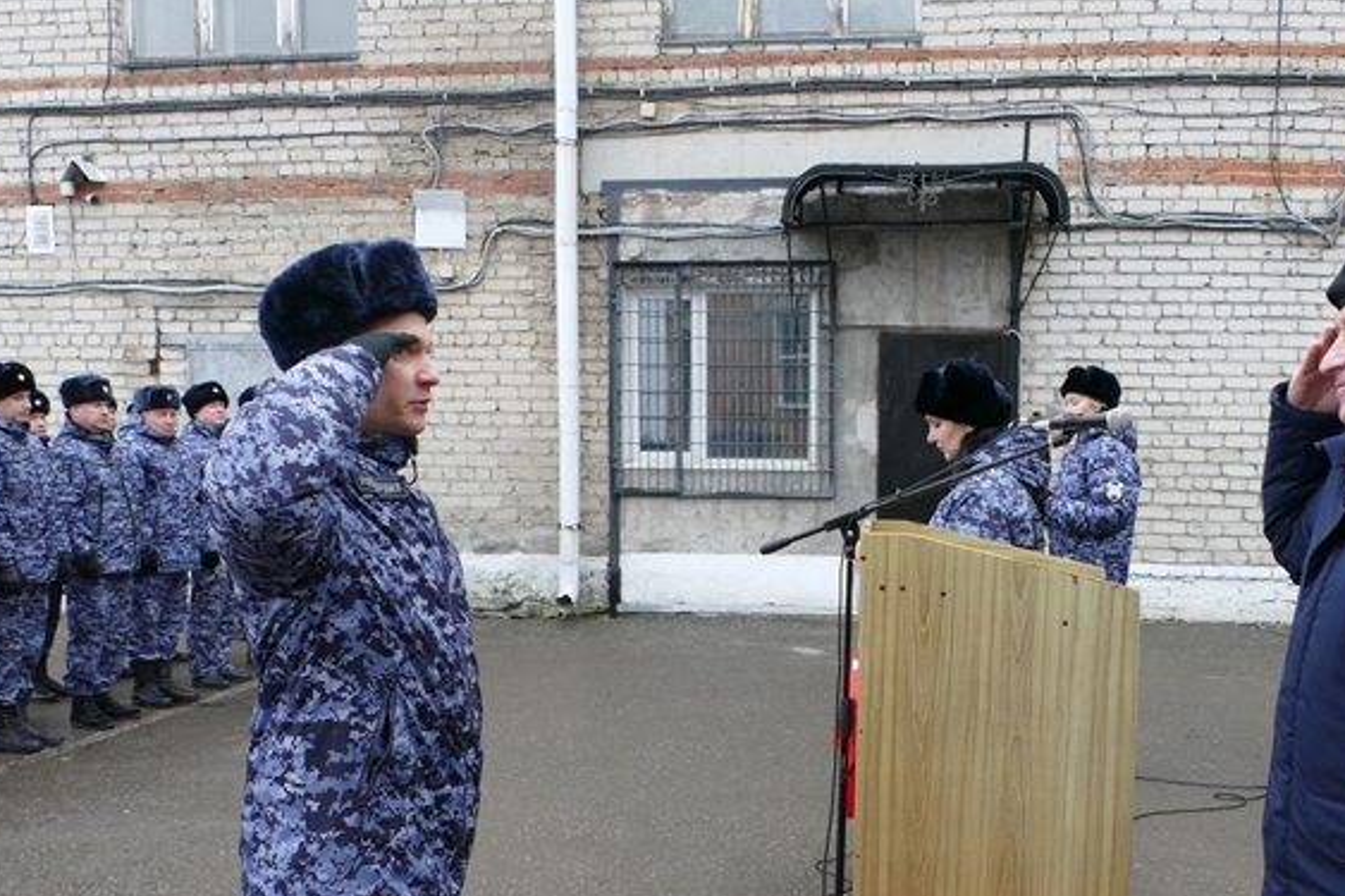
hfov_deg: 44.2
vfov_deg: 30.3
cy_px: 576
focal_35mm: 44
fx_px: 1643
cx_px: 822
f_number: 3.5
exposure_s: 1/80
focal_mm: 12.12
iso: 200
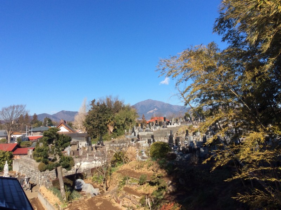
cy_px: 105
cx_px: 140
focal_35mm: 32
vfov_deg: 44.1
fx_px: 259
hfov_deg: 56.9
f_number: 2.4
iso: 32
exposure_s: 1/1167
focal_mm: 3.3
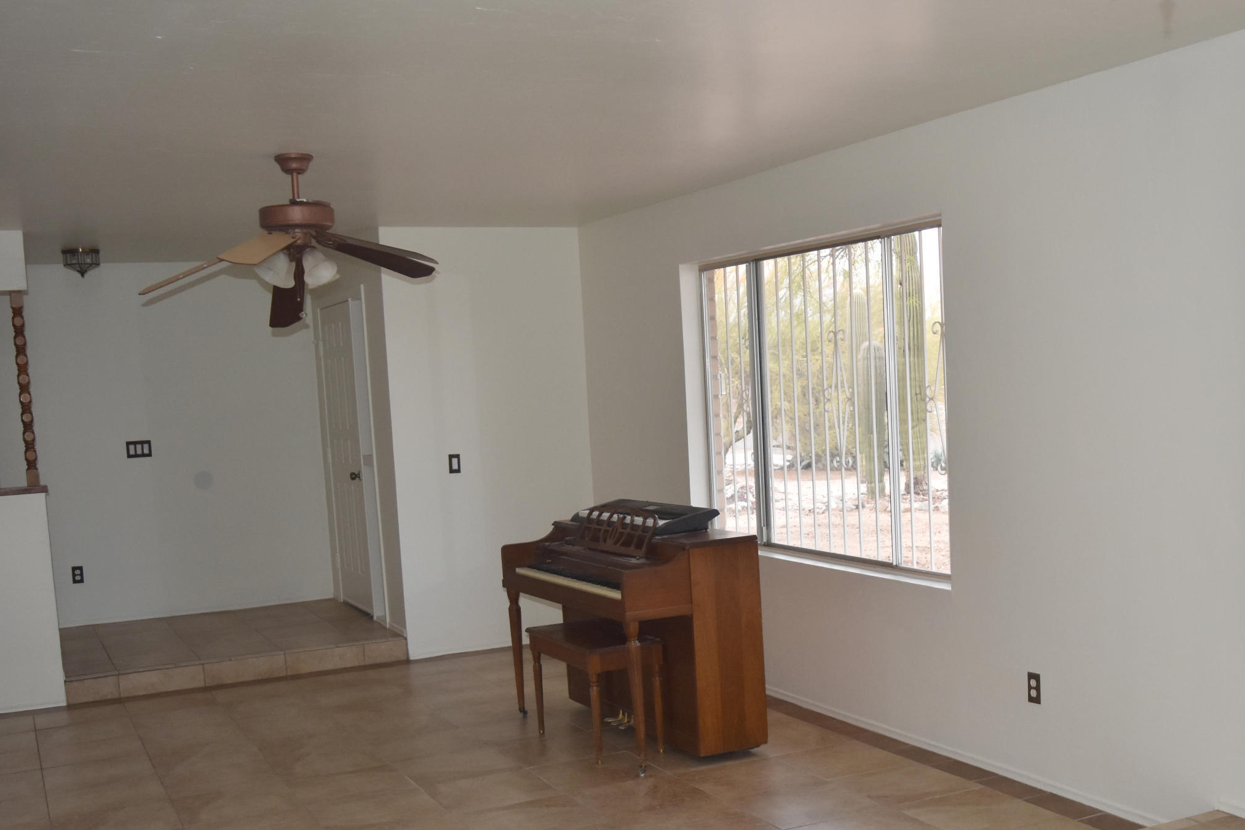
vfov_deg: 33.1
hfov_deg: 48.0
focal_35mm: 40
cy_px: 561
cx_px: 776
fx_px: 1383
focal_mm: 18
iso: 720
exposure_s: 1/60
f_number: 3.5
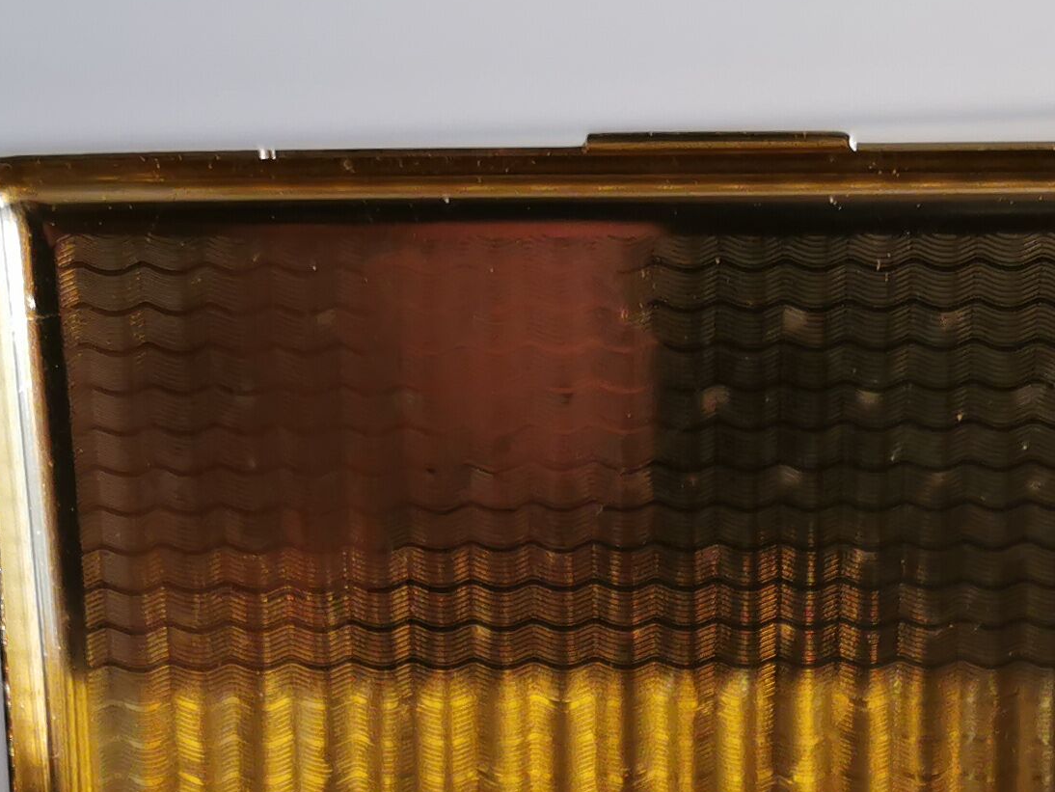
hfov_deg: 21.7
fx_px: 2744
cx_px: 623
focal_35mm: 90
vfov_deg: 15.0
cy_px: 1244
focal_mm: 5.56
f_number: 1.6
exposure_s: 1/100
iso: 100
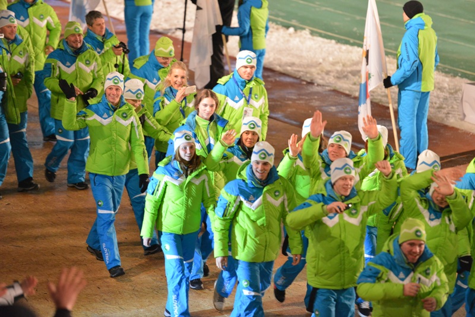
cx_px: 238
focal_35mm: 195
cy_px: 158
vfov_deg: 7.0
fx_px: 2574
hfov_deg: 10.5
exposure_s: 1/160
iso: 4000
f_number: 2.8
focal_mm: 195
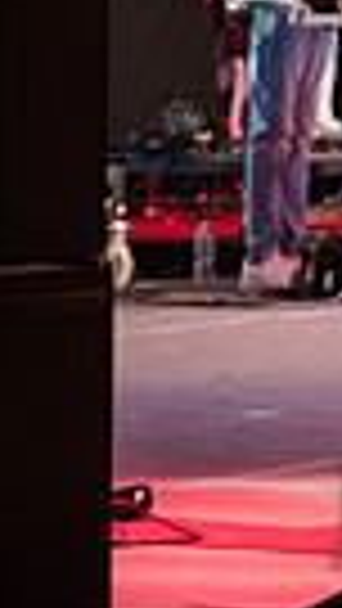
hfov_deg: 3.6
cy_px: -164
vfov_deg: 6.6
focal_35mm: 326
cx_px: 1200
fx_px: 5252
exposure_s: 1/250
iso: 6400
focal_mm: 70
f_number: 3.2
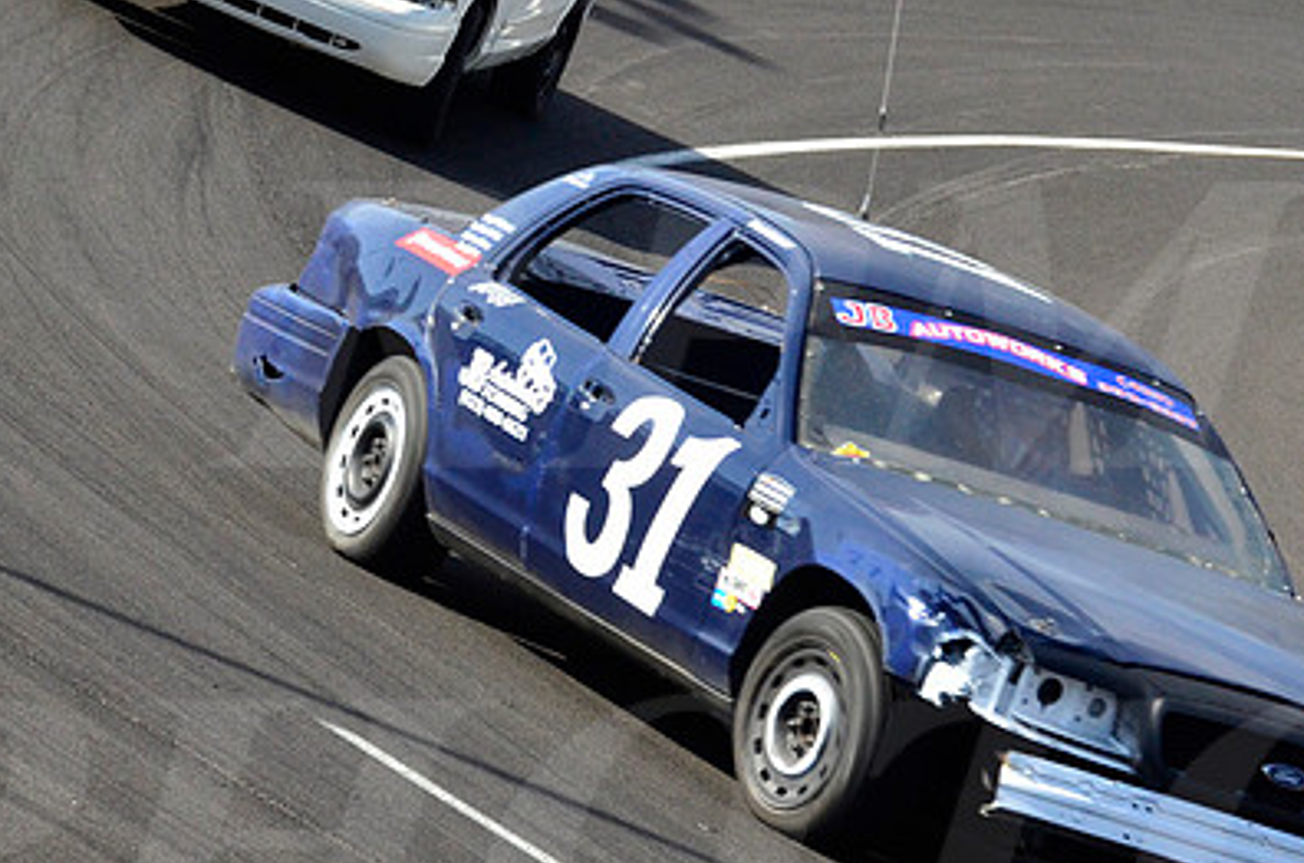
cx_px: 774
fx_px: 9865
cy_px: 362
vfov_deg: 5.0
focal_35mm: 273
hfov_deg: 7.6
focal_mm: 90
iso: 1000
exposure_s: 1/800
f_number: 11
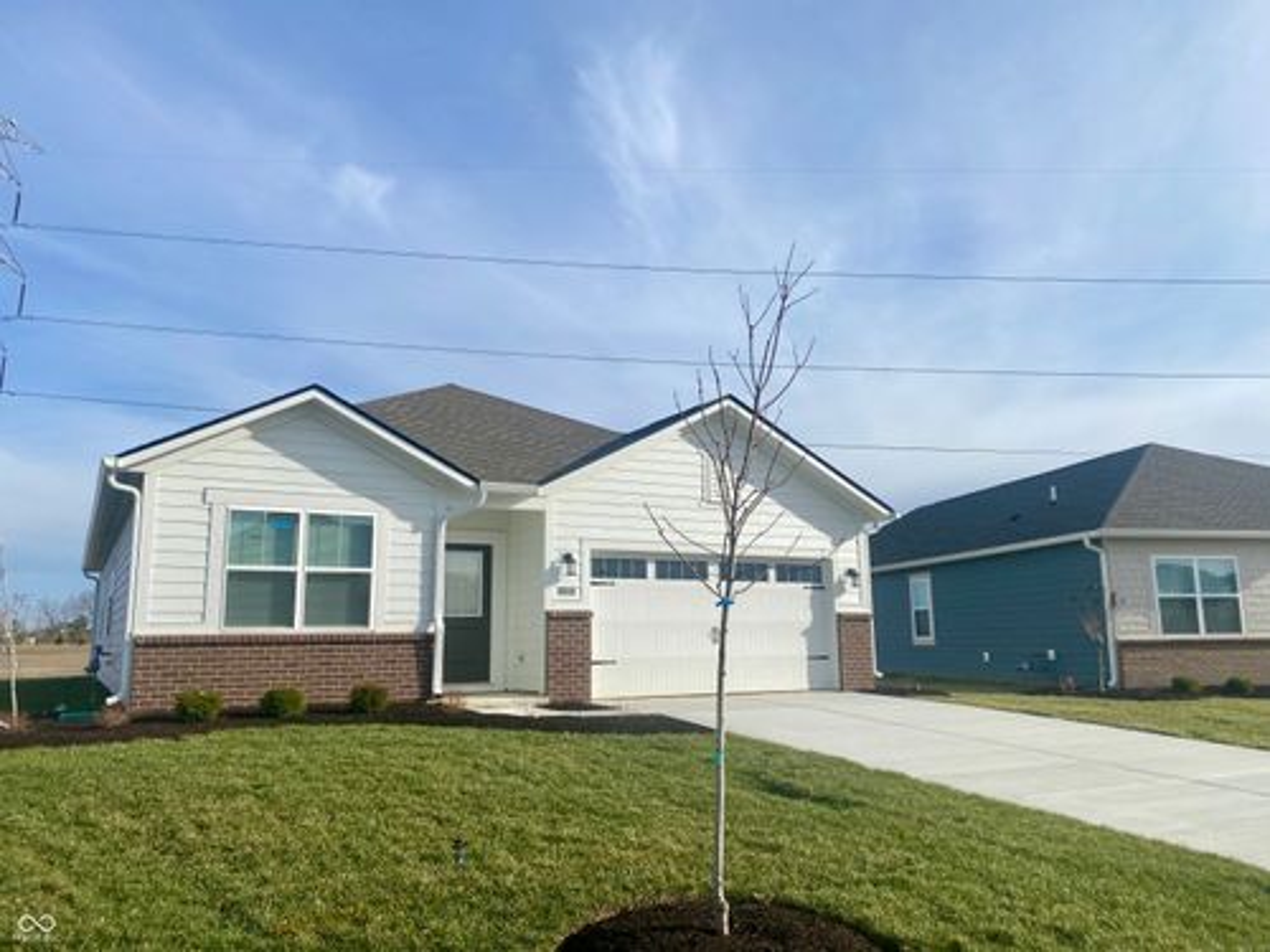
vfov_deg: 53.1
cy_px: 476
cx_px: 635
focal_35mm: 26
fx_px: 954
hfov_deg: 67.3
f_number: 1.8
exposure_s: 1/4115
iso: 32
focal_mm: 4.25
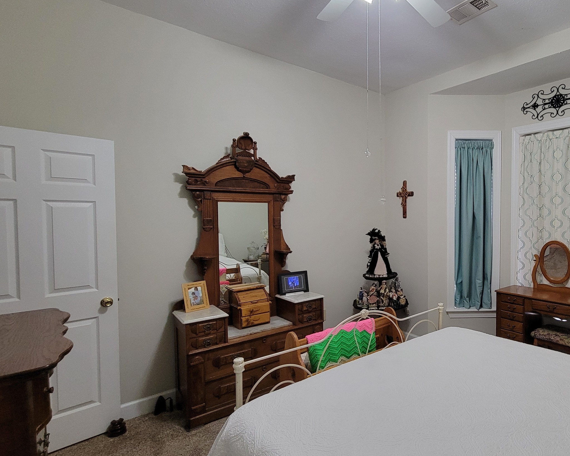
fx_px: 320
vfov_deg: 70.8
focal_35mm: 19
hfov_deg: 77.9
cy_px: 231
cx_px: 418
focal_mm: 2.2
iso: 400
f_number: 2.2
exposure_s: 1/60
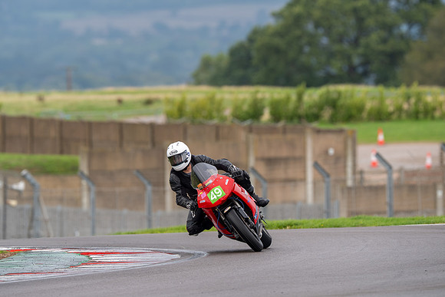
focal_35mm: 662
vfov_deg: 2.1
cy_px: 133
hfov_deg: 3.1
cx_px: 209
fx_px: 8188
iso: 125
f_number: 7.1
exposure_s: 1/320
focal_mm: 600
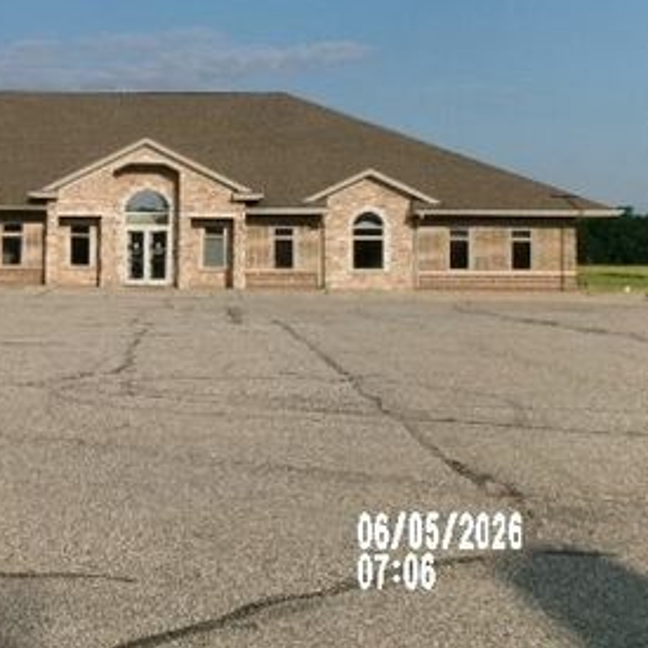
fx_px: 1461
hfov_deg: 24.5
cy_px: 209
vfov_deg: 24.9
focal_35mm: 69
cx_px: 104
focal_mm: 7.8
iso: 100
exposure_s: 1/150
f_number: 12.5
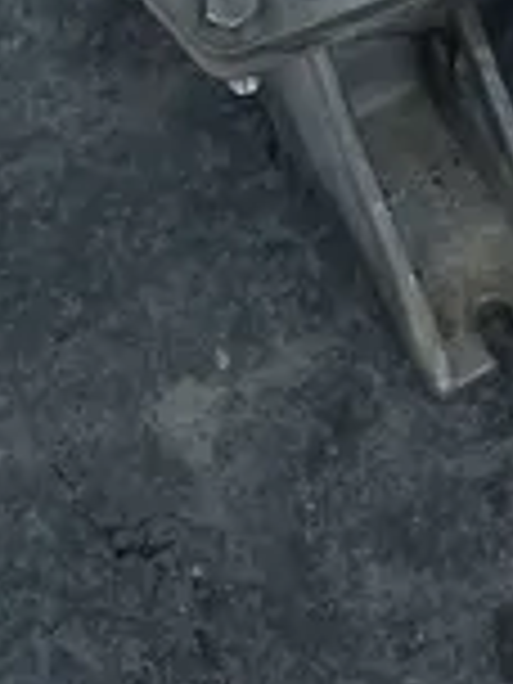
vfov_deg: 13.2
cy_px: -754
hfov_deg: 11.4
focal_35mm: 125
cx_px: 729
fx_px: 2470
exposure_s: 1/1182
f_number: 1.6
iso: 32
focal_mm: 4.2
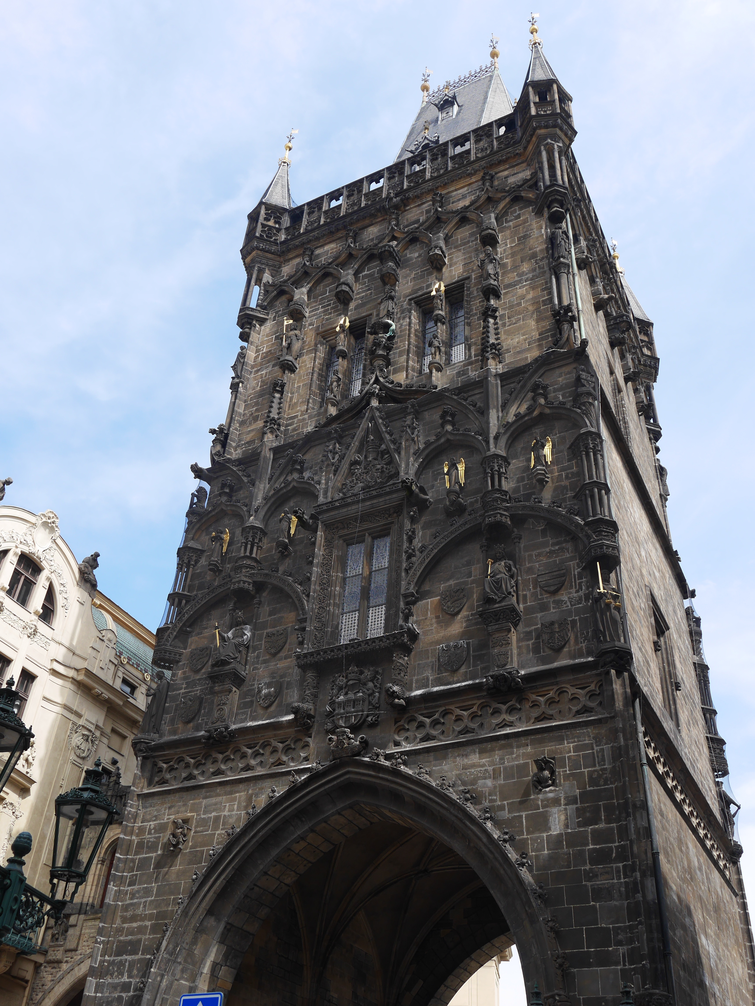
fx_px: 930
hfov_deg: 44.2
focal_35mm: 32
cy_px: 503
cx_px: 378
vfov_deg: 56.8
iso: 200
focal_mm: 16
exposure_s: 1/400
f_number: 6.3
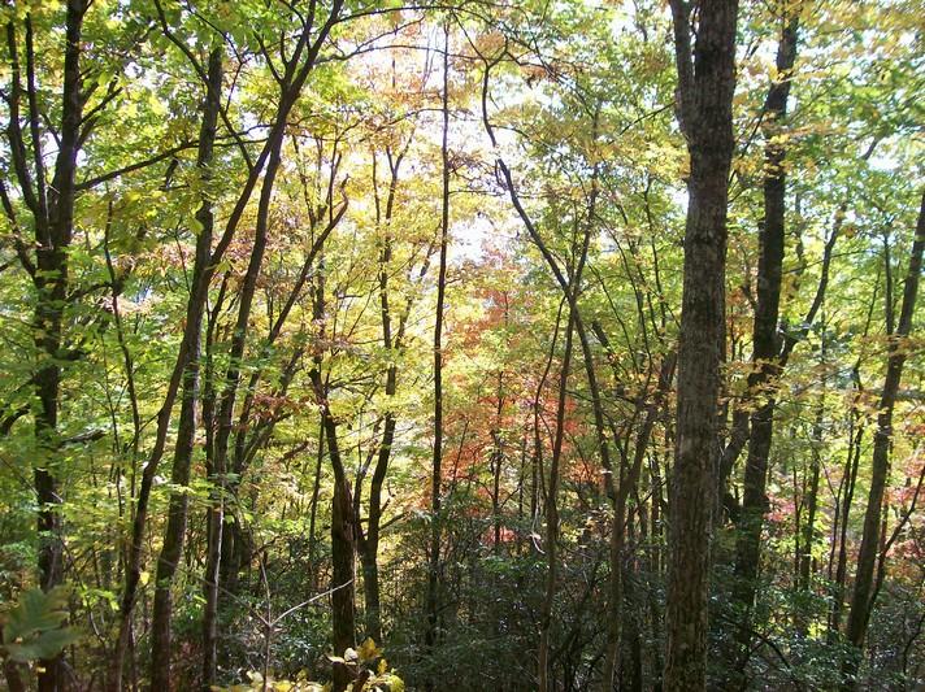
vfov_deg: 39.6
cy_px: 346
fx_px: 961
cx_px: 462
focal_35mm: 36
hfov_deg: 51.4
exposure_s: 1/170
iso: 80
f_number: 2.7
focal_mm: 6
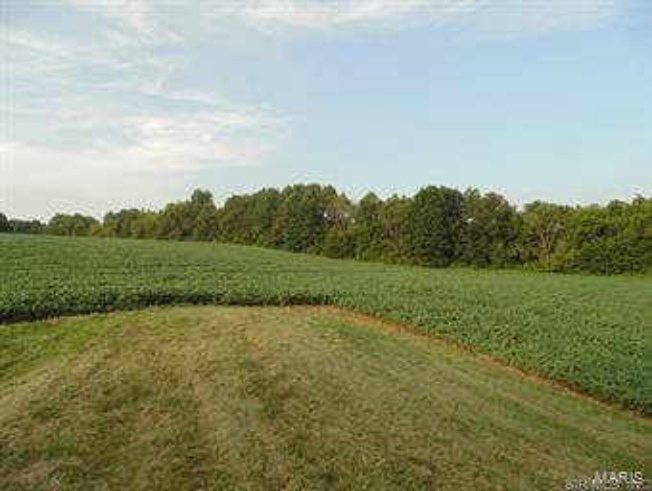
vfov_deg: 61.2
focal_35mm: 22
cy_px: 246
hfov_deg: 76.3
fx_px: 415
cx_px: 326
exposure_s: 1/320
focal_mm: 4
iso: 80
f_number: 3.1
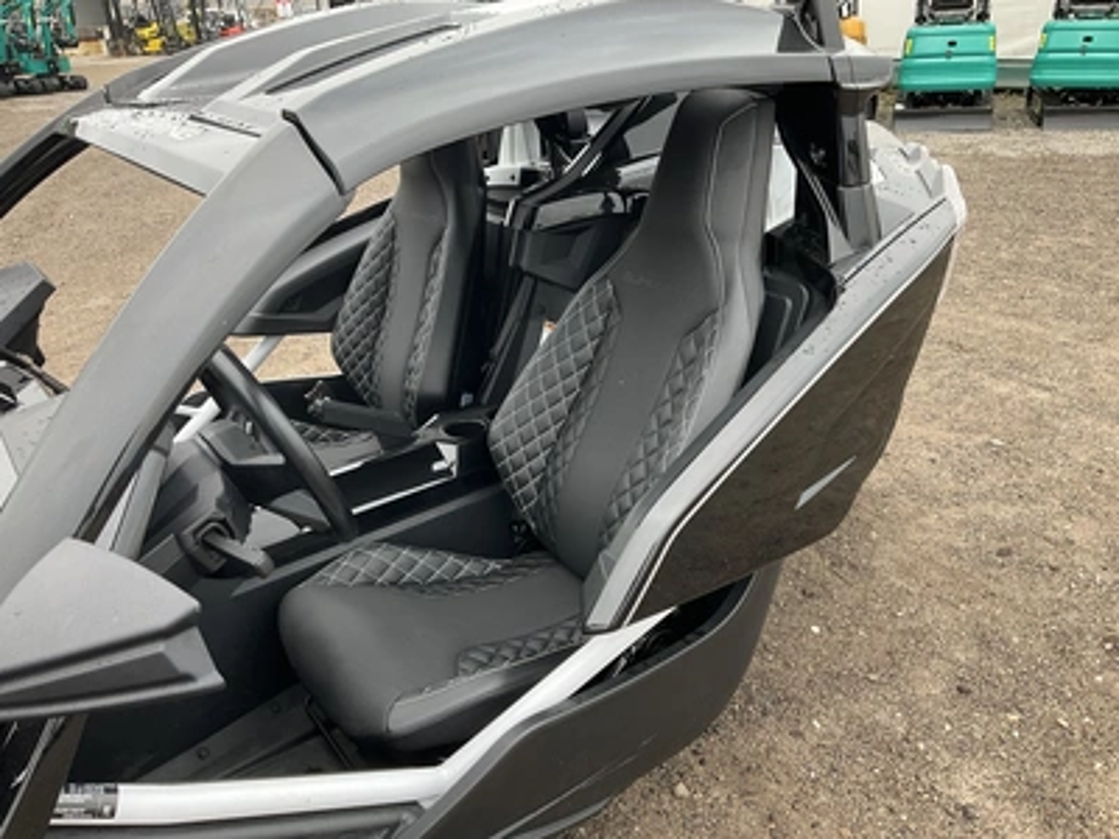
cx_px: 560
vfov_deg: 48.2
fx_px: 937
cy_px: 420
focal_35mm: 29
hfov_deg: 61.7
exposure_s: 1/122
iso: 20
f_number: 1.8
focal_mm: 3
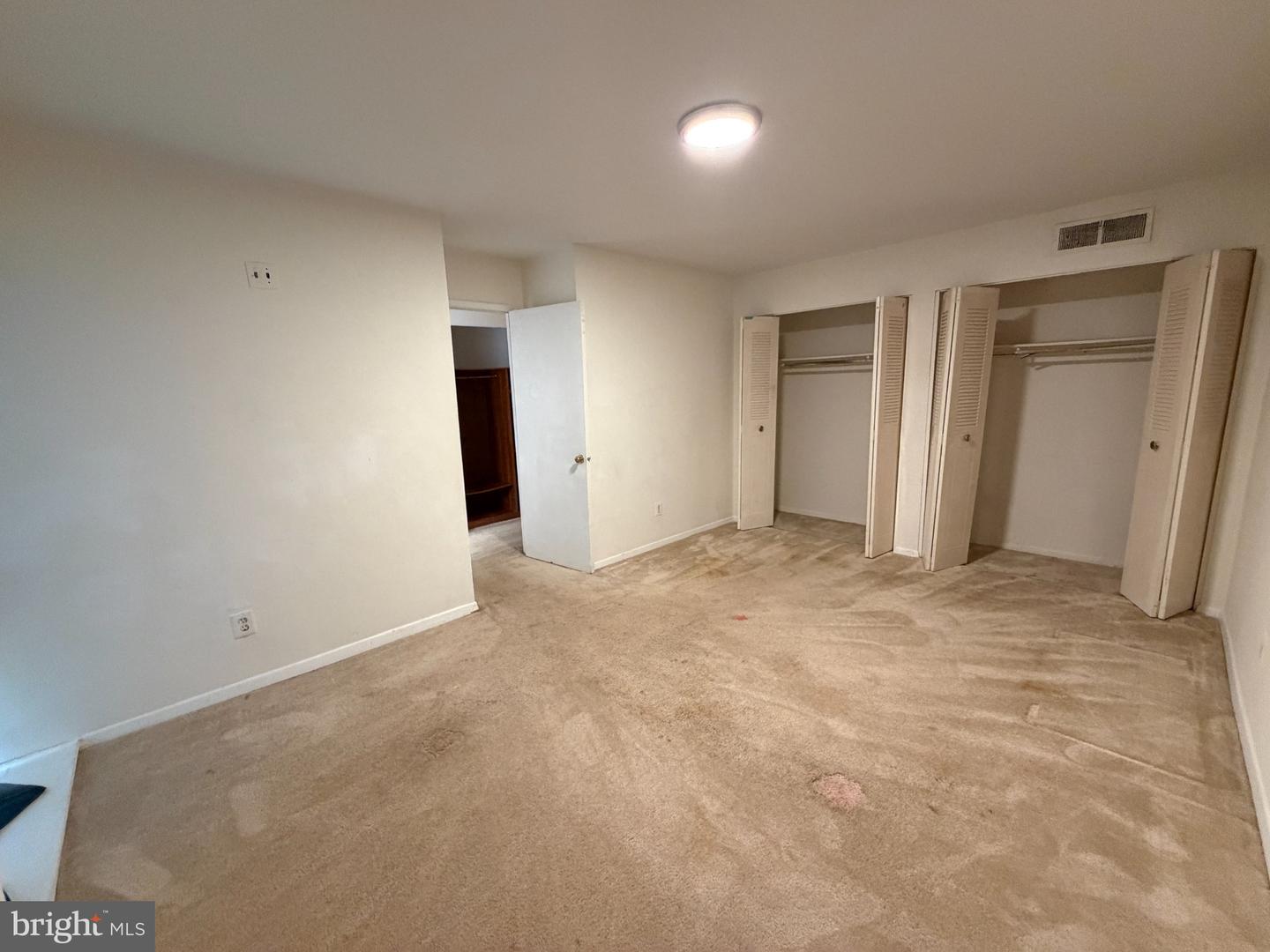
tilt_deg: -11.2
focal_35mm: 14
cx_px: 635
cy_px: 476
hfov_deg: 102.1
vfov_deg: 85.7
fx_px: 514
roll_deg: +1.7
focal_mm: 2.22
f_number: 2.2
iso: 500
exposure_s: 1/60
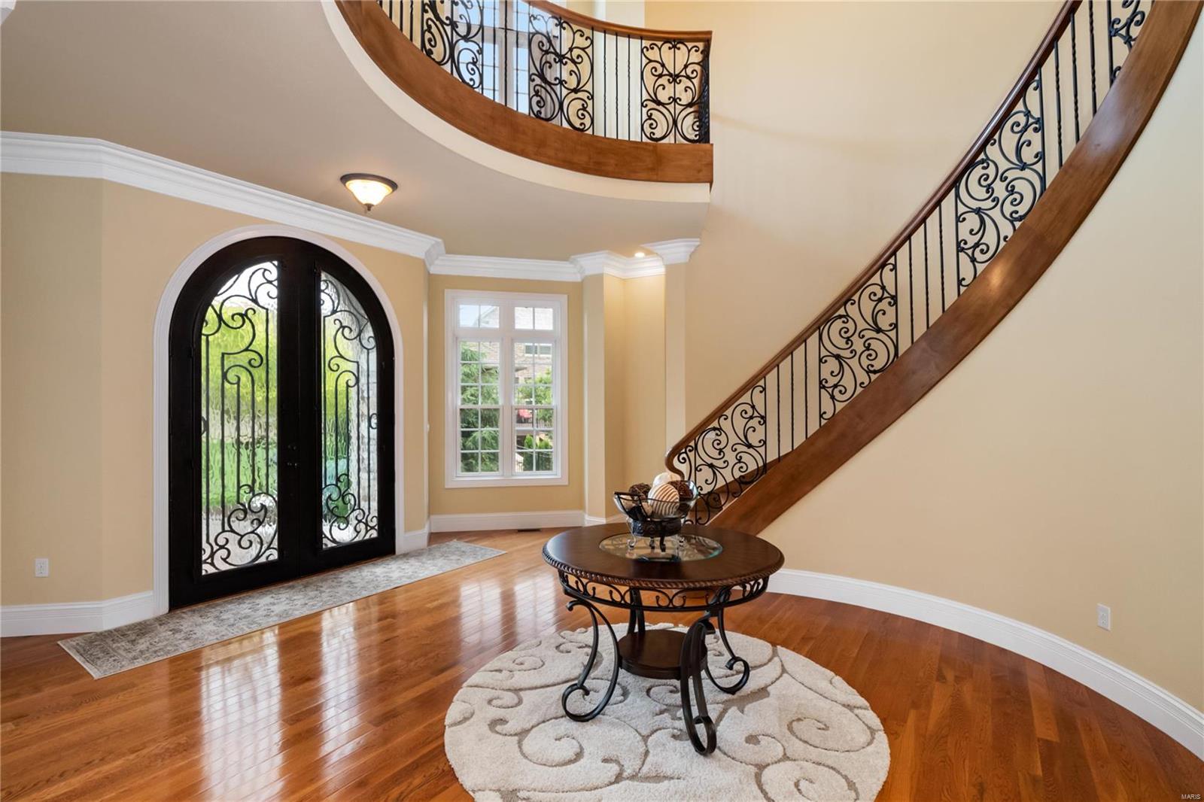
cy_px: 401
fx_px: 602
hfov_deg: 90.0
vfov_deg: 67.4
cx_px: 602
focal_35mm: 18
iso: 640
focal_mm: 9
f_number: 10
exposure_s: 1/50
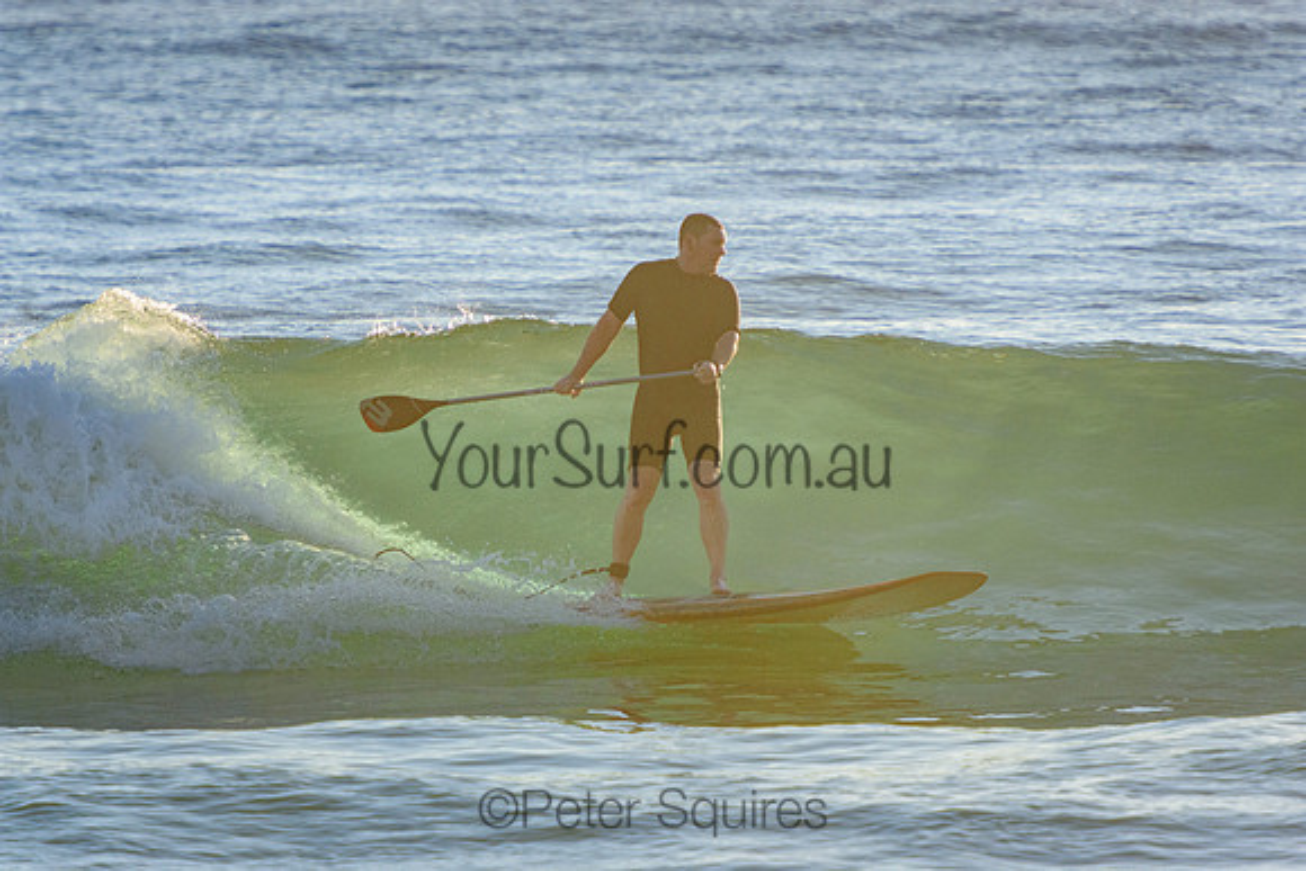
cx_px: 653
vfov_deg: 2.9
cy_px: 436
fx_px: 17417
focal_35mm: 480
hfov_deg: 4.3
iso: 560
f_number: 5.6
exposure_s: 1/2500
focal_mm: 320
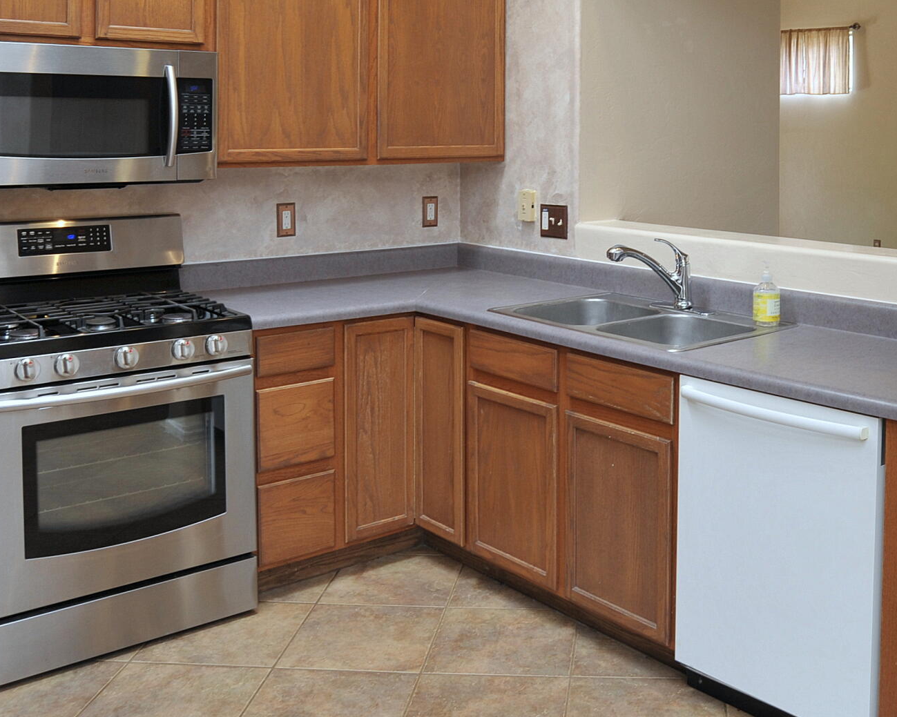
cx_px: 623
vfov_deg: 36.4
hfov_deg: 45.9
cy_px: 103
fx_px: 1035
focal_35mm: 39
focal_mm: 18
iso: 200
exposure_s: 1/30
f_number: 5
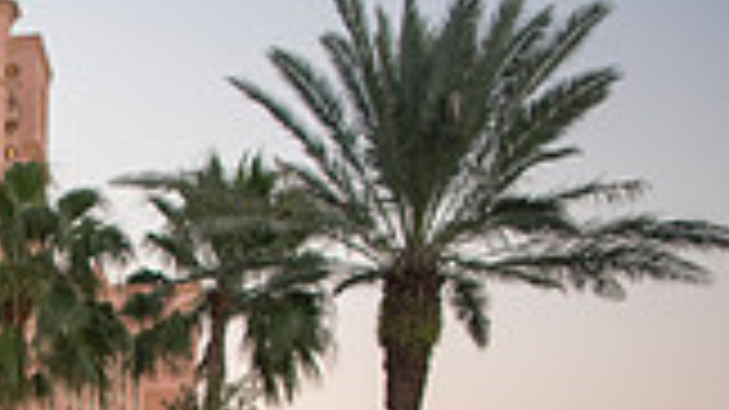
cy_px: 791
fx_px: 2029
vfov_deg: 10.7
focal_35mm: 105
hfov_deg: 18.1
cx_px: -374
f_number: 3.2
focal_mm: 28
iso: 2000
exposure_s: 1/800
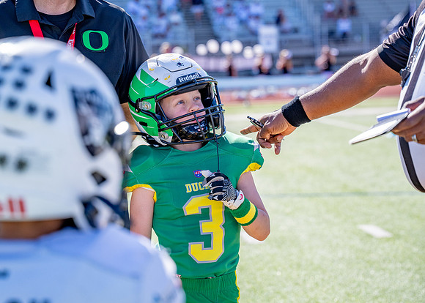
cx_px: 217
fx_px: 1281
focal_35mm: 106
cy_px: 140
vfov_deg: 13.5
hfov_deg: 18.8
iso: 250
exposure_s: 1/3200
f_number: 2.8
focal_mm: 70
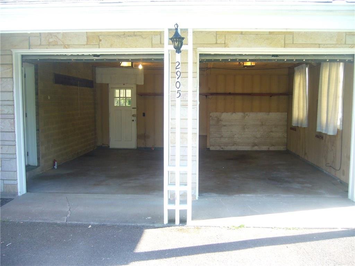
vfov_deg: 40.7
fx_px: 359
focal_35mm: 35
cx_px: 178
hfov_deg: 52.6
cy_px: 133
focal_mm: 5.8
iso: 100
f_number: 2.8
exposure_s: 1/100
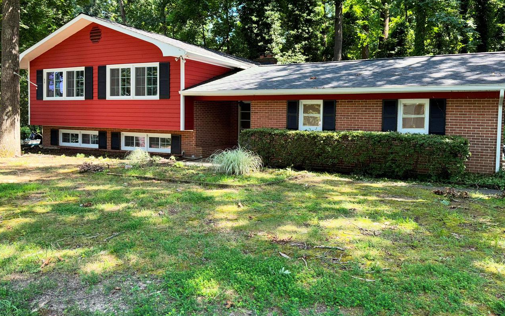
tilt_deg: -2.6
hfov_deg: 64.5
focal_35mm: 29
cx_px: 273
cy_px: 130
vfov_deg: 43.0
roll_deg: -1.5
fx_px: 399
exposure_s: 1/385
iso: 50
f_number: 1.78
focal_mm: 6.76
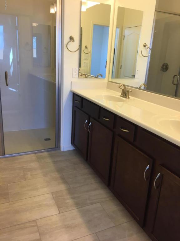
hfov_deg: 48.2
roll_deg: -2.7
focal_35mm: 29
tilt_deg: -16.9
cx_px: 90
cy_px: 120
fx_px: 201
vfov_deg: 61.7
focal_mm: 4.15
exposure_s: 1/40
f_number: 2.2
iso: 25
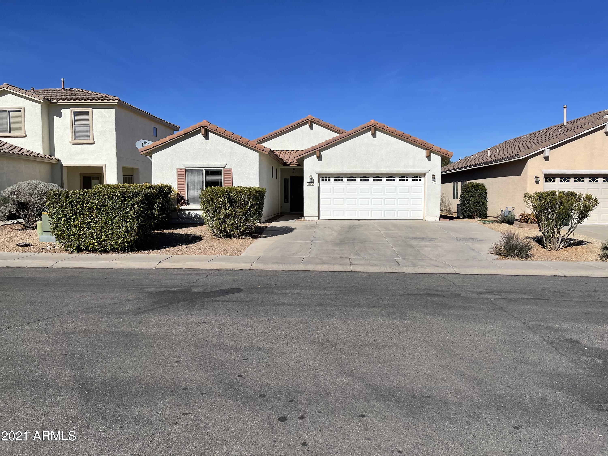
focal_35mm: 26
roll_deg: -0.1
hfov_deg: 67.3
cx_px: 304
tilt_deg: -5.2
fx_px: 457
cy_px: 228
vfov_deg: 53.1
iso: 32
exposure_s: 1/8547
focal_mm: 5.1
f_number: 1.6
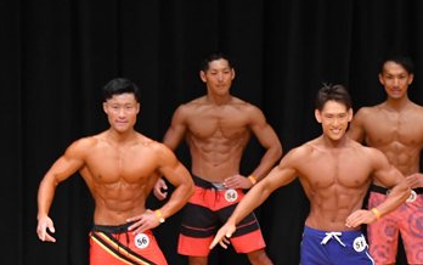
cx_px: 459
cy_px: 267
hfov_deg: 5.5
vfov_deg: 3.5
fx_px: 4395
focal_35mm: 381
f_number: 5.6
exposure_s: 1/400
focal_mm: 112
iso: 4000
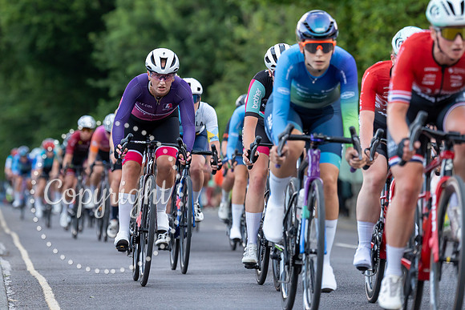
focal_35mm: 228
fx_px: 2945
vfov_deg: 6.0
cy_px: 77
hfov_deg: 9.0
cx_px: 207
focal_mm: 149
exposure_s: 1/1000
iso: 1000
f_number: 3.2
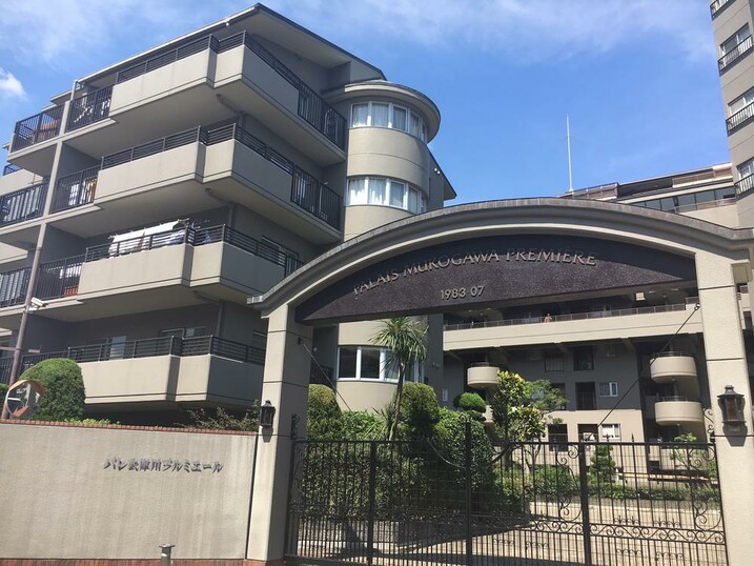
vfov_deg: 48.2
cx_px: 377
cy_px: 283
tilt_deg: +17.7
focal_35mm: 29
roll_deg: -2.1
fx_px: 632
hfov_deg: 61.7
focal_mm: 4.15
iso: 25
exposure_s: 1/845
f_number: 2.2
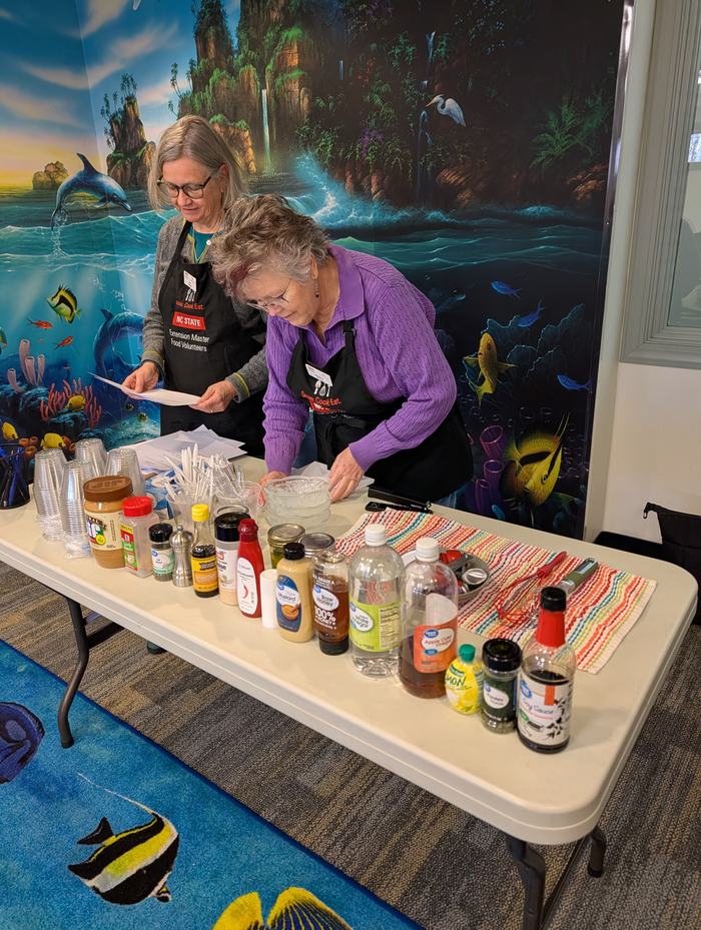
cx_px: 350
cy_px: 465
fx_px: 646
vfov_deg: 71.5
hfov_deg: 57.0
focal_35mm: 24
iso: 351
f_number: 1.68
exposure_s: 1/120
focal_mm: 6.9
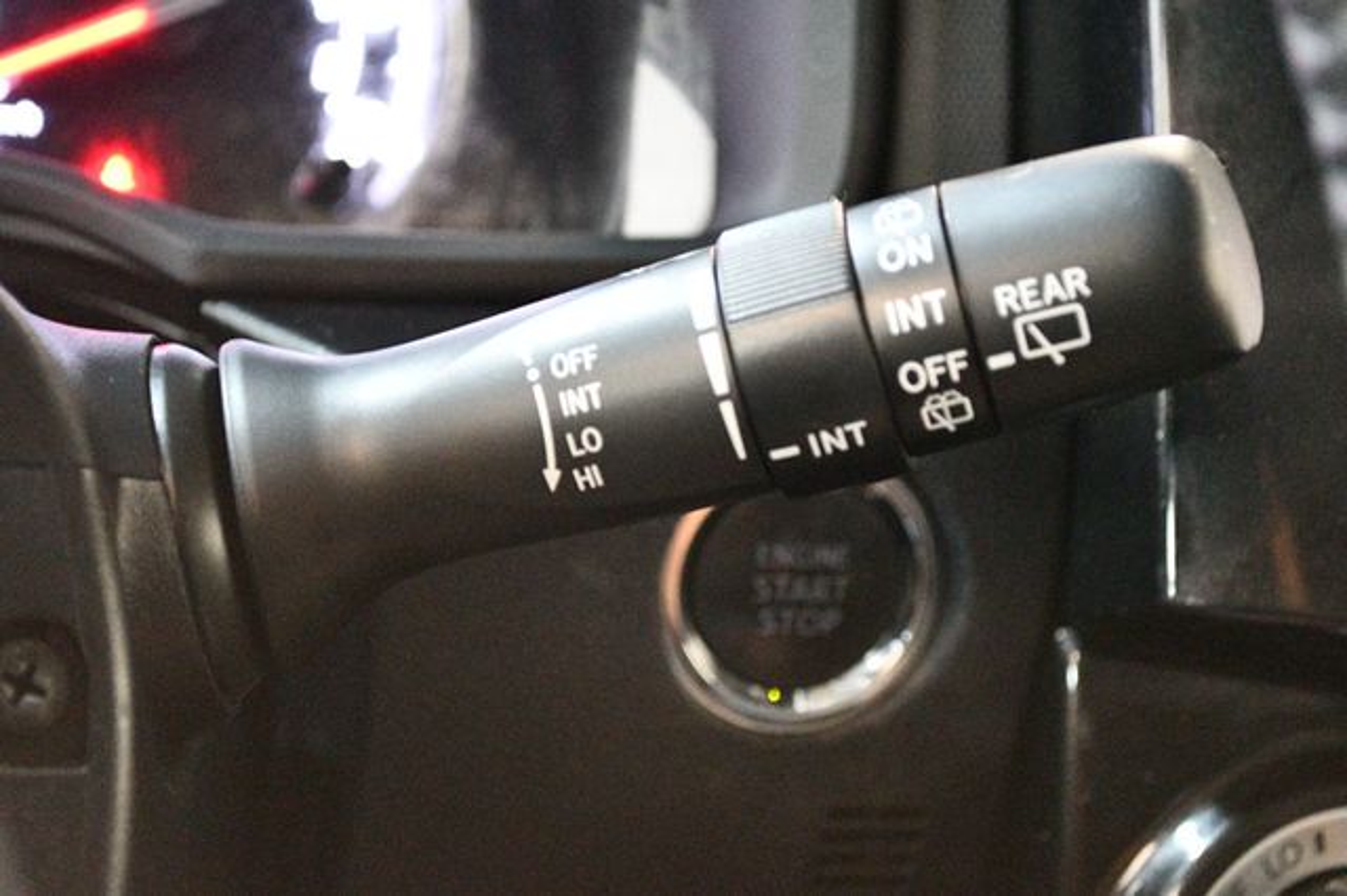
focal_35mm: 67
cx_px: 674
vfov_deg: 20.3
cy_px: 448
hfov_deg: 30.1
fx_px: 2506
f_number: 5.3
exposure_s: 1/20
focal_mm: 45
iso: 12800
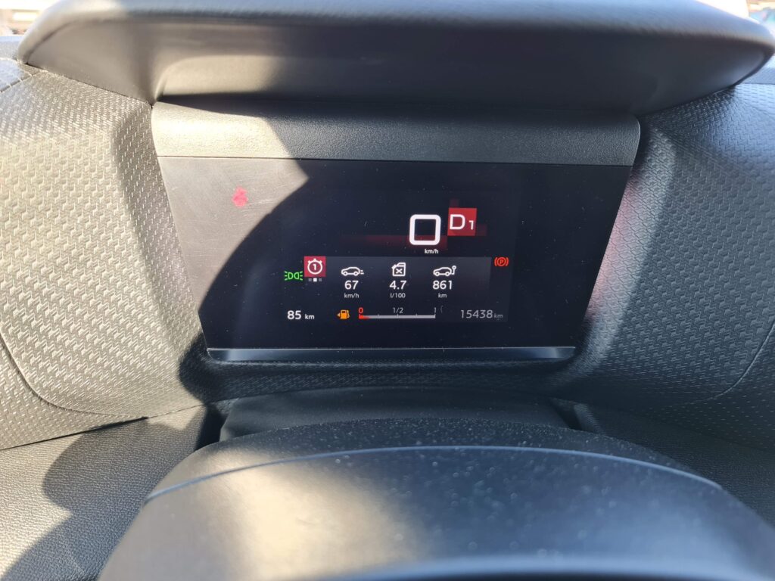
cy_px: 290
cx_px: 388
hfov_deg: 69.4
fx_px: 560
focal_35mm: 25
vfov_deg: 54.9
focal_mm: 7
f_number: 1.8
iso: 80
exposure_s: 1/100
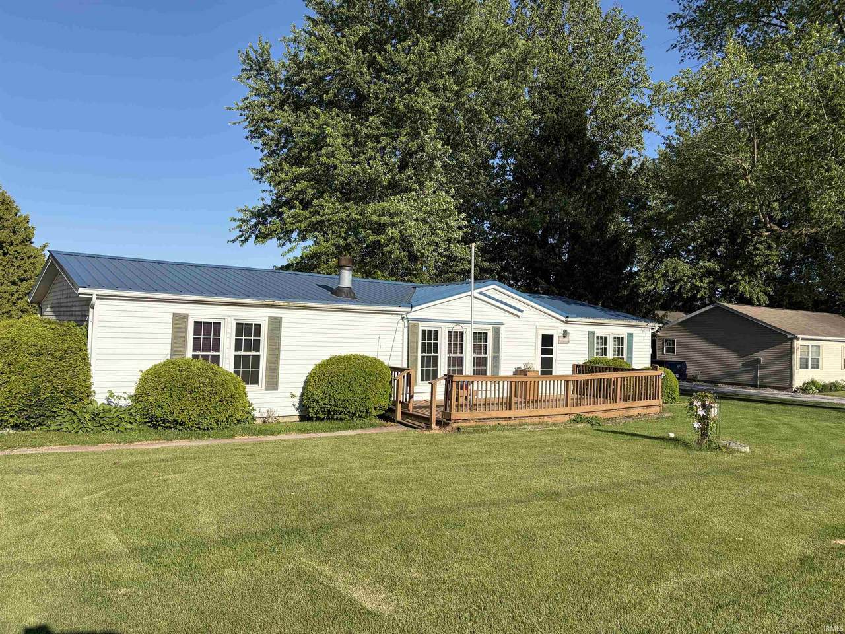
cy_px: 317
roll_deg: -1.6
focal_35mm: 26
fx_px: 635
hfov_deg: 67.3
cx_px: 422
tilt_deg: +1.4
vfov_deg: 53.1
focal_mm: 5.96
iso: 50
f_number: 1.6
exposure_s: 1/3831
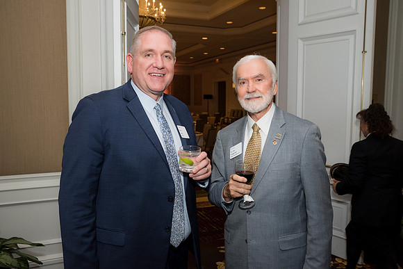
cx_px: 202
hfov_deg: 60.3
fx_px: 347
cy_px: 134
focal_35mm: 31
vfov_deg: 42.3
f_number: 5.6
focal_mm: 31
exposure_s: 1/125
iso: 800
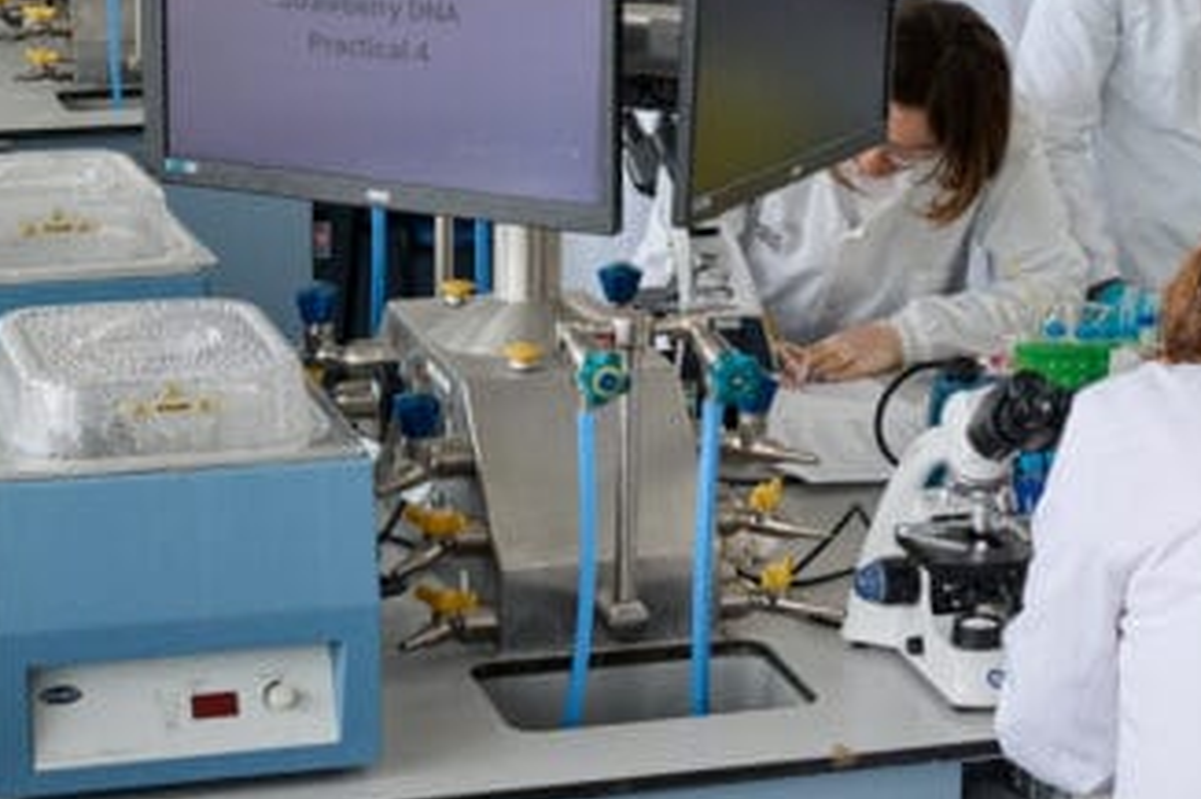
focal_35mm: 110
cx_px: 844
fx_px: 3668
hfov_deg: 18.5
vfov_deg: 12.2
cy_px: -145
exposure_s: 1/125
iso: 640
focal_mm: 35
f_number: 7.1
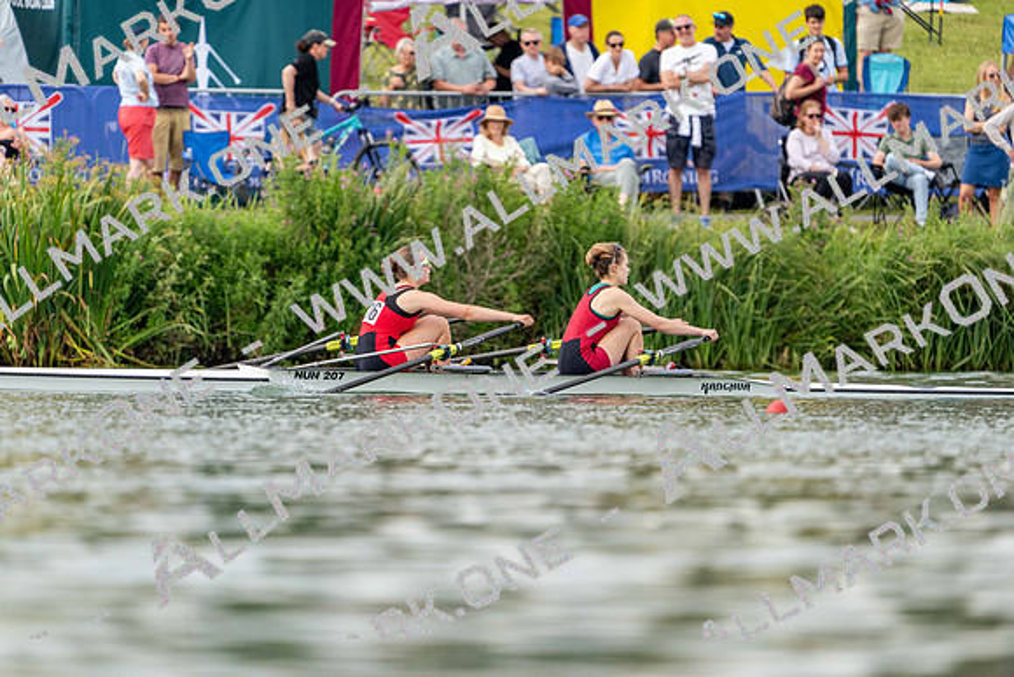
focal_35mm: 600
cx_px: 507
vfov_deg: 2.3
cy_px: 338
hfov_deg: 3.4
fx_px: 16903
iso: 640
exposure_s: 1/1600
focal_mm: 600
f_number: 6.3
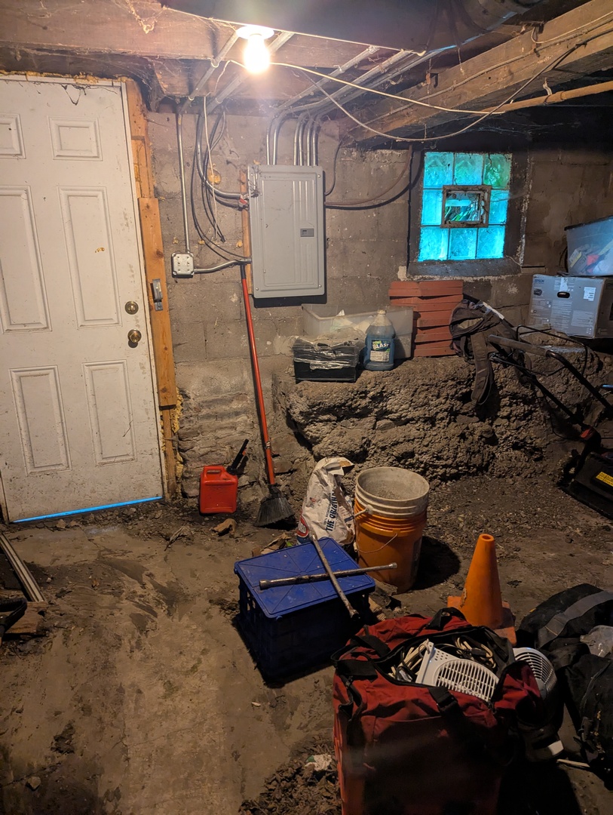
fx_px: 565
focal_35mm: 24
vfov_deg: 71.5
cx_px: 306
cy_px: 408
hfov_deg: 56.9
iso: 471
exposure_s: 1/60
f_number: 1.85
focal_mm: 6.81
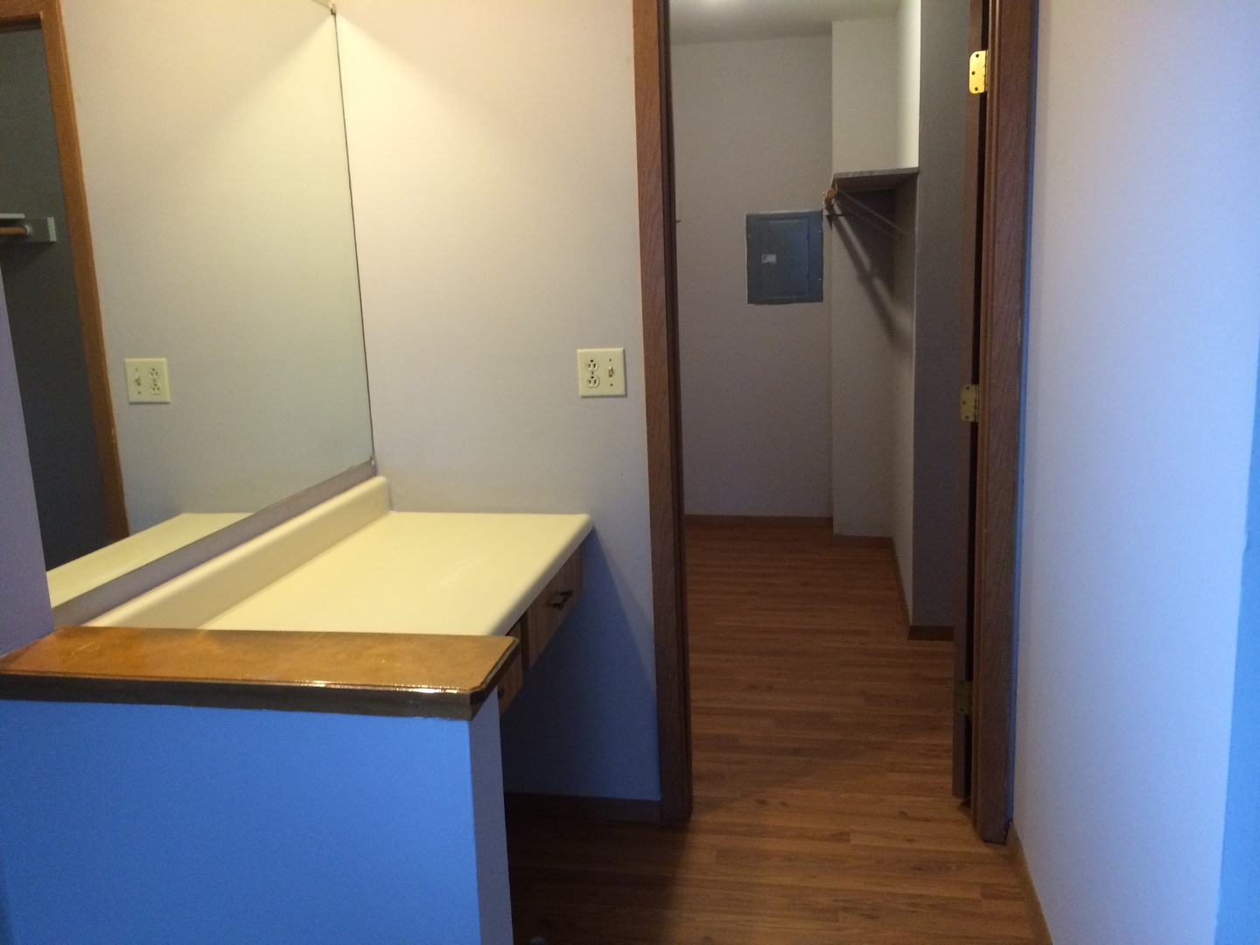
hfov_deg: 60.0
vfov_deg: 46.8
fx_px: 1092
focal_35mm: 30
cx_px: 630
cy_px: 472
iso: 200
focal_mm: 4.12
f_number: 2.2
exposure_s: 1/30
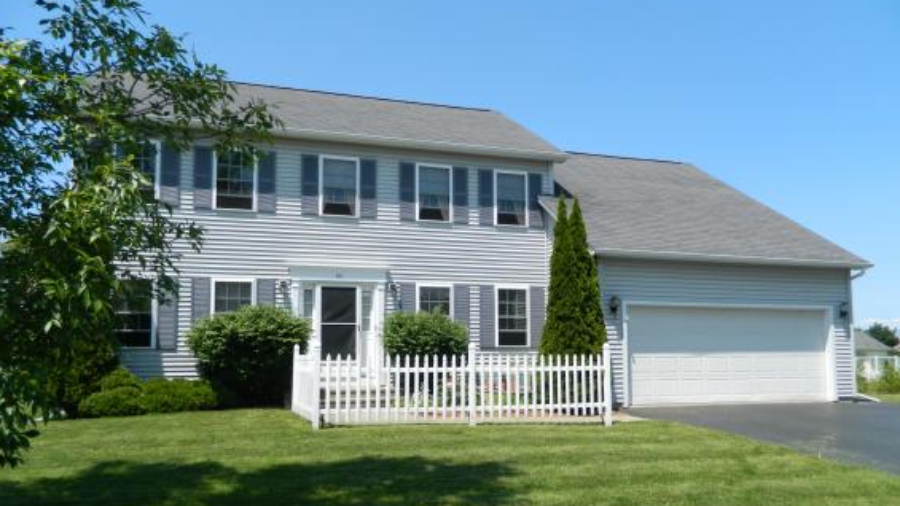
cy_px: 309
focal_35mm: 28
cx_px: 457
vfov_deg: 41.3
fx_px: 668
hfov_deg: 67.9
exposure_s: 1/200
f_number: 8.7
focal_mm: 4.5
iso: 110
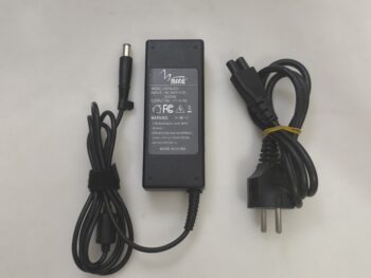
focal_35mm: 35
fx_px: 375
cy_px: 139
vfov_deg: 40.7
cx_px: 186
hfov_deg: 52.6
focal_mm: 6.57
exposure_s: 1/50
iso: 400
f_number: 1.6
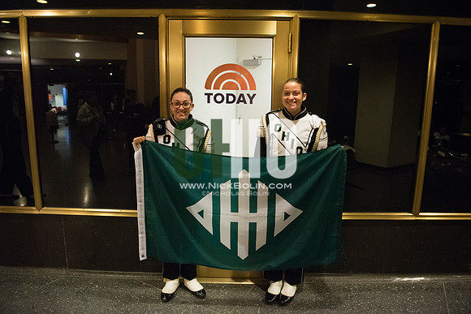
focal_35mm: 24
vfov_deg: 53.2
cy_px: 157
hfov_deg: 73.7
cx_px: 236
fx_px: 314
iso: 10000
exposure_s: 1/80
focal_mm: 24
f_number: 3.5
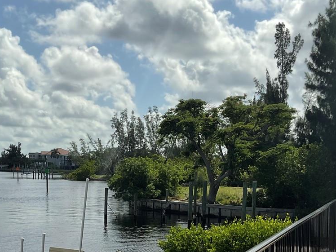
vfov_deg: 22.9
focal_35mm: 62
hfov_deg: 31.0
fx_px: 602
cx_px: 117
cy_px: 241
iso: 16
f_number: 1.8
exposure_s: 1/4065
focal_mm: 3
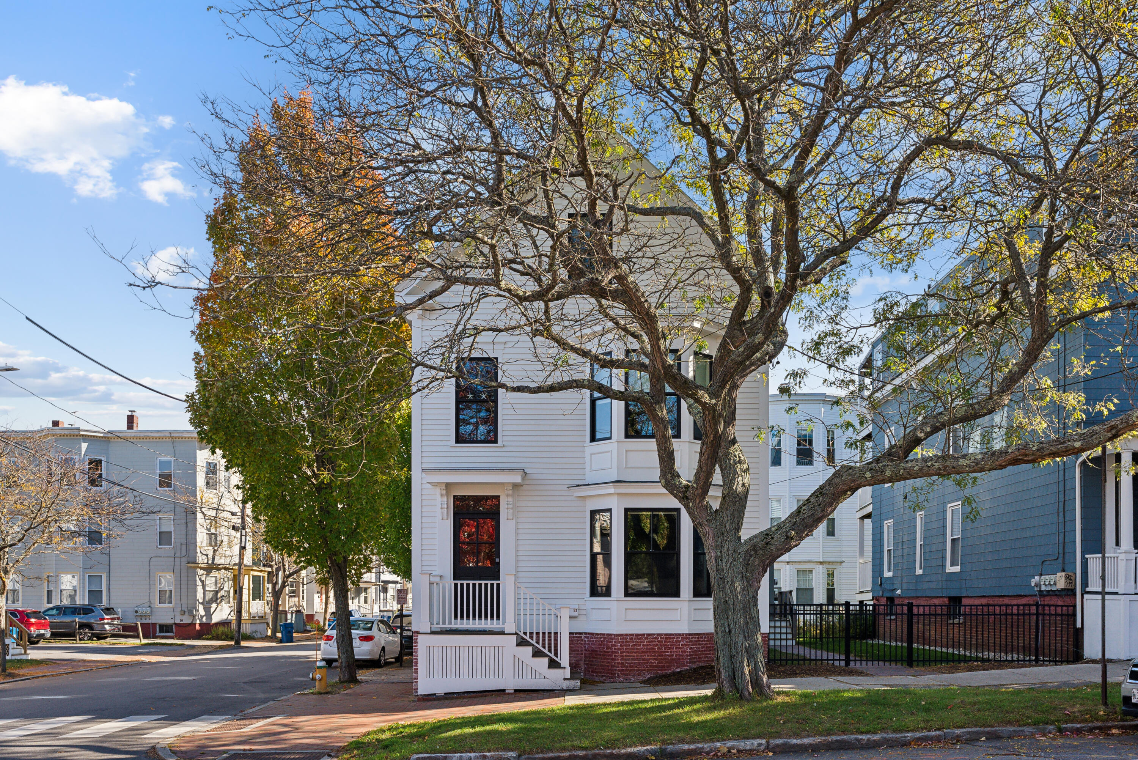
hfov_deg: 63.6
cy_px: 380
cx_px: 569
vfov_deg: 45.0
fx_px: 917
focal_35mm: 29
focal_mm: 29
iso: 320
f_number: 7.1
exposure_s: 1/500
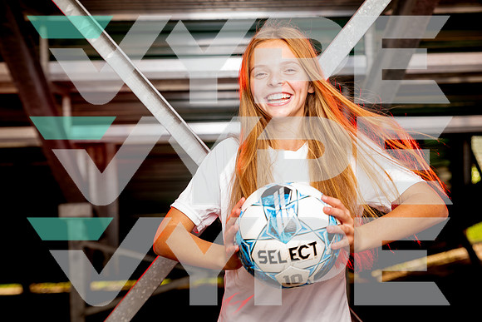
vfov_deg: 22.6
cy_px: 161
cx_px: 241
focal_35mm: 60
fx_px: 803
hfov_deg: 33.4
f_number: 3.5
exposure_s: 1/250
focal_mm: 60
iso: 100
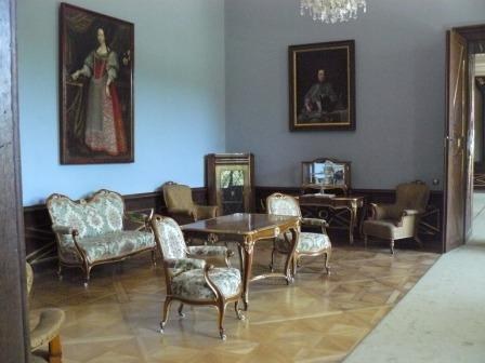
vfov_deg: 39.7
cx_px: 242
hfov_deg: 51.4
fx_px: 504
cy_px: 182
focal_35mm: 36
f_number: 2.8
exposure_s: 1/30
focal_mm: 6
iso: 800
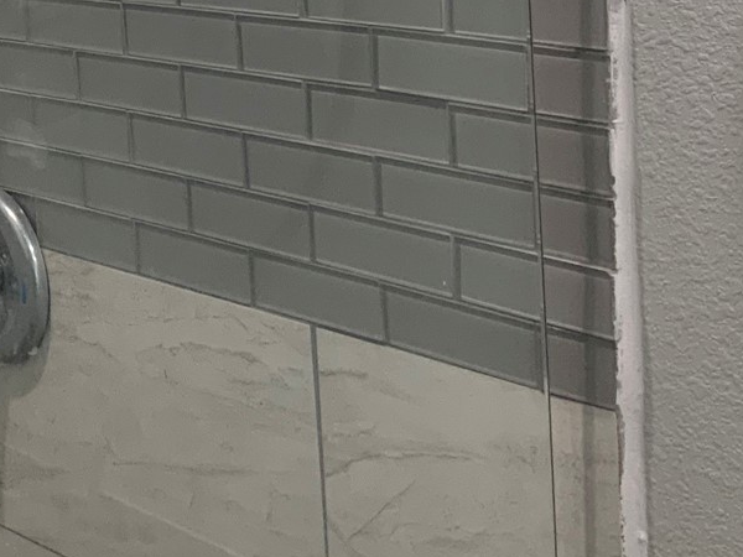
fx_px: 2125
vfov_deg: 14.4
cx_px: -333
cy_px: -130
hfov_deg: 17.9
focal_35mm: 99
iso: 50
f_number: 1.8
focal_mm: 3
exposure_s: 1/60
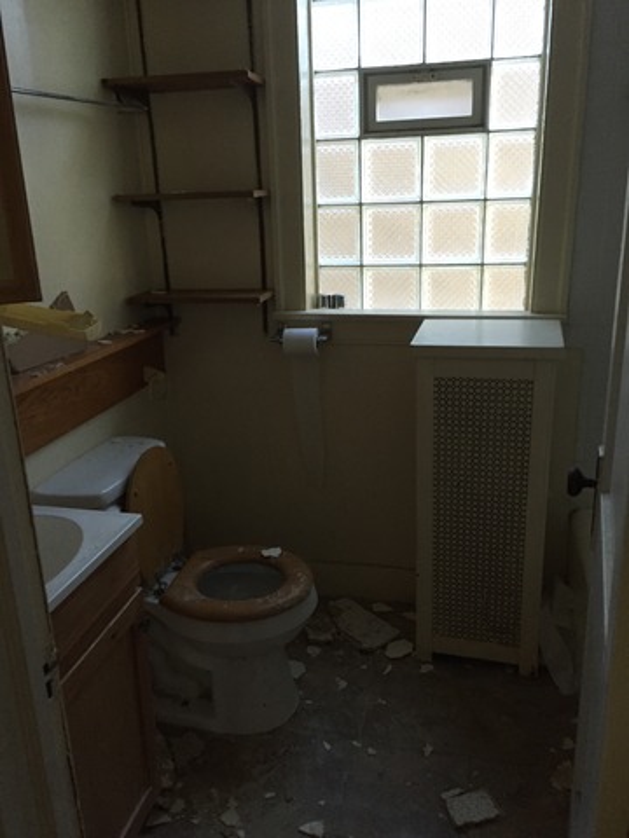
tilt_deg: -14.8
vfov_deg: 61.7
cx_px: 314
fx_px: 703
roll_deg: +0.2
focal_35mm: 29
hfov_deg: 48.2
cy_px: 419
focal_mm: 4.15
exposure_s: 1/30
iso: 200
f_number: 2.2
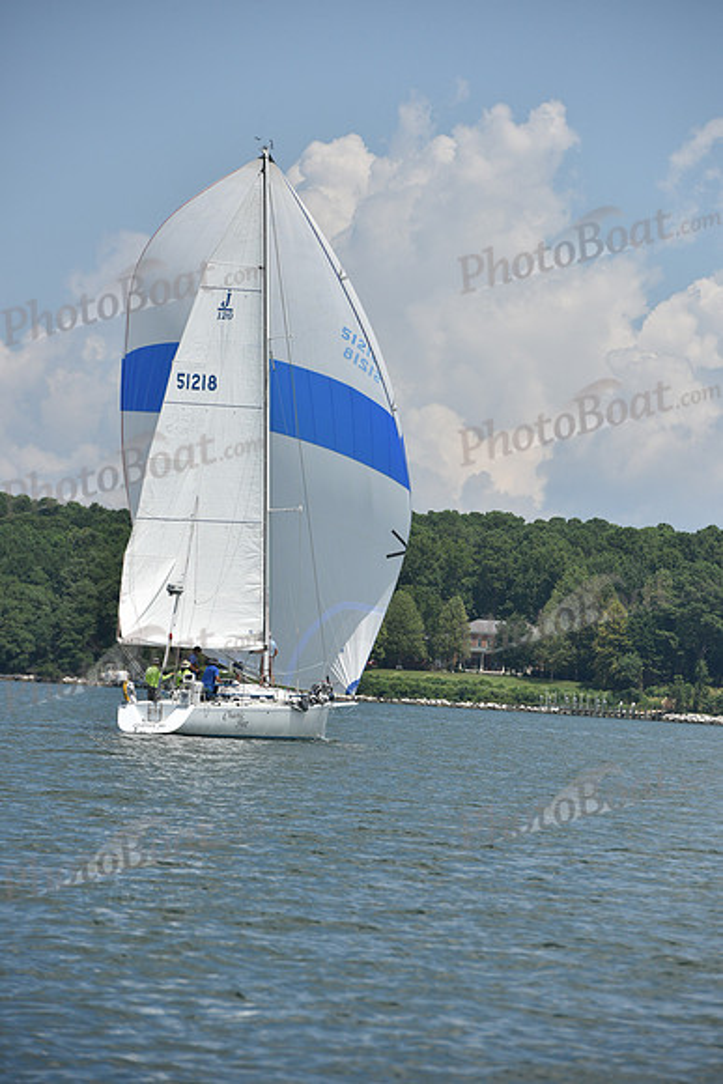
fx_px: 6021
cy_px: 542
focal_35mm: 200
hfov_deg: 6.9
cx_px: 362
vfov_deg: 10.3
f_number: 8
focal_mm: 200
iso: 320
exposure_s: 1/2000
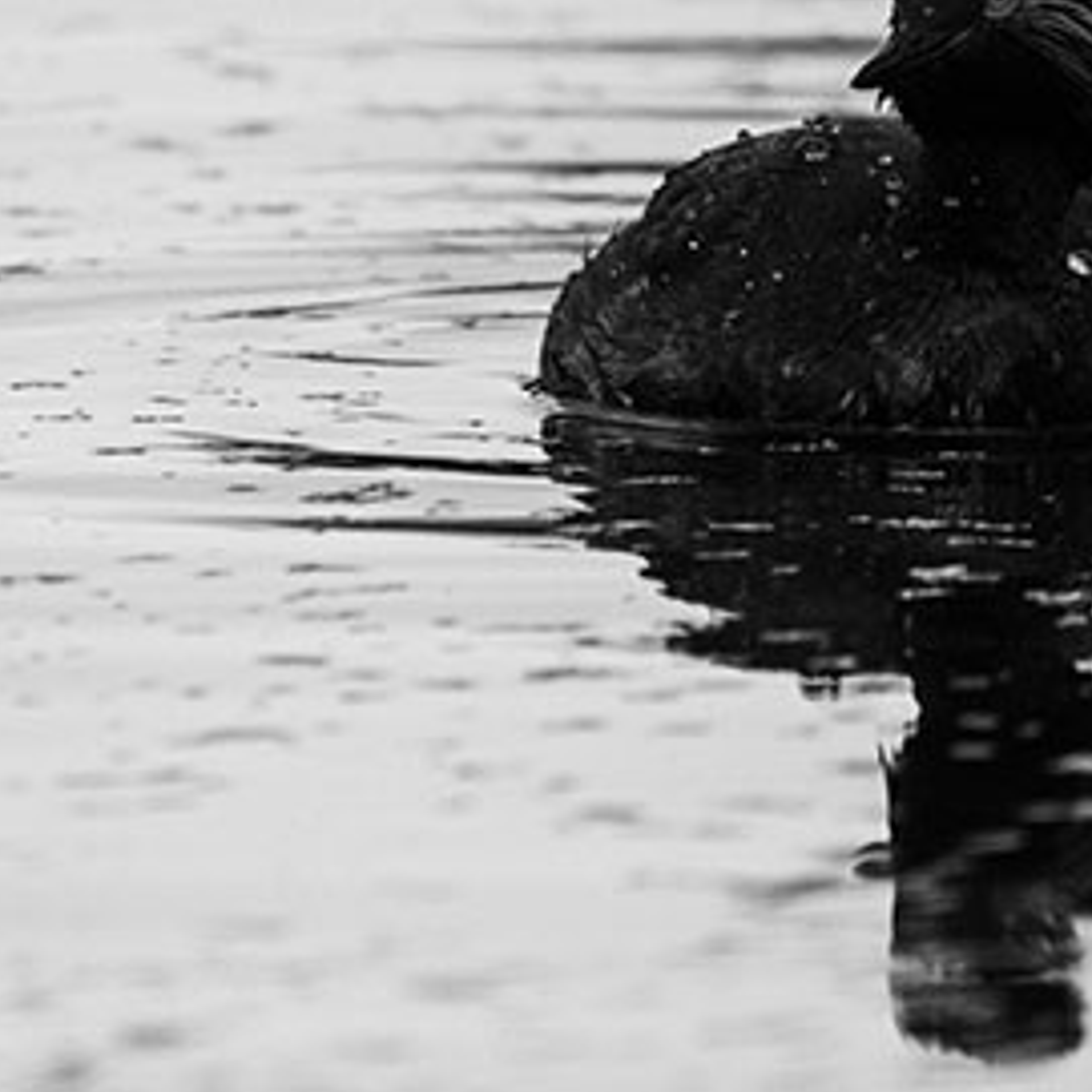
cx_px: 459
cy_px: 441
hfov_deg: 0.9
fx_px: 67205
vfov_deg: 0.9
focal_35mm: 1883
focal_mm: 1200
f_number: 13
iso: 3200
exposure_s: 1/3200
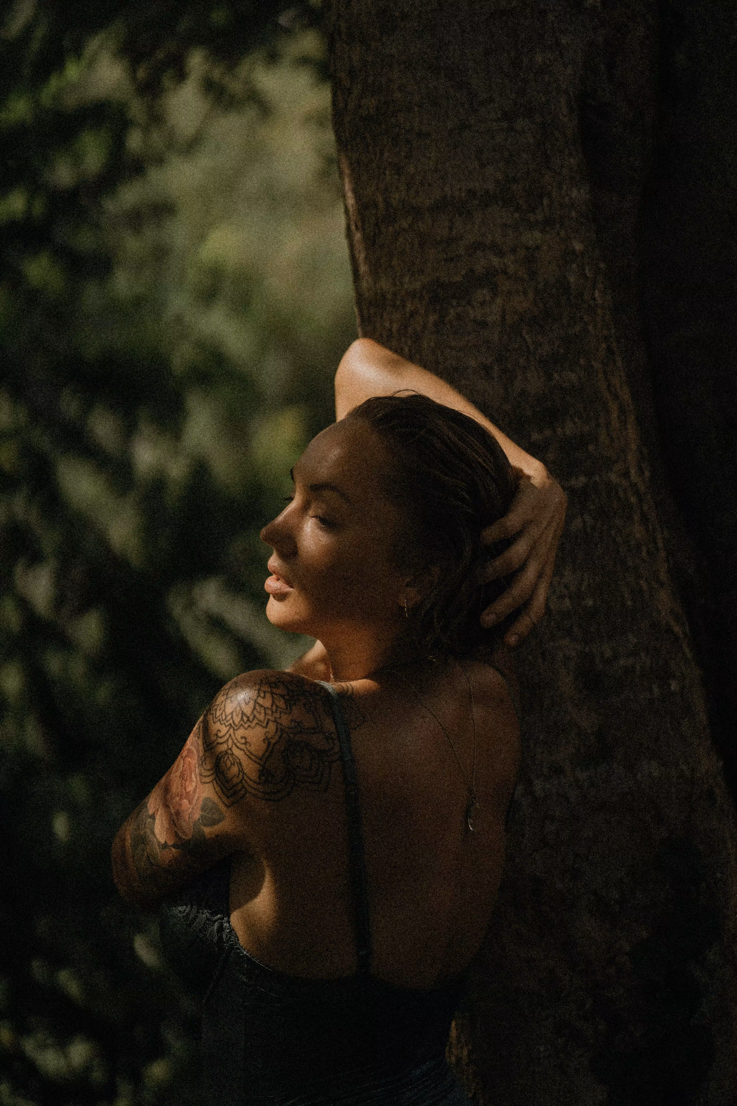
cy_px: 553
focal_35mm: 85
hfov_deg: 16.1
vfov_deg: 23.9
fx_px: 2610
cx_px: 368
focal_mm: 85
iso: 160
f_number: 1.8
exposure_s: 1/6400
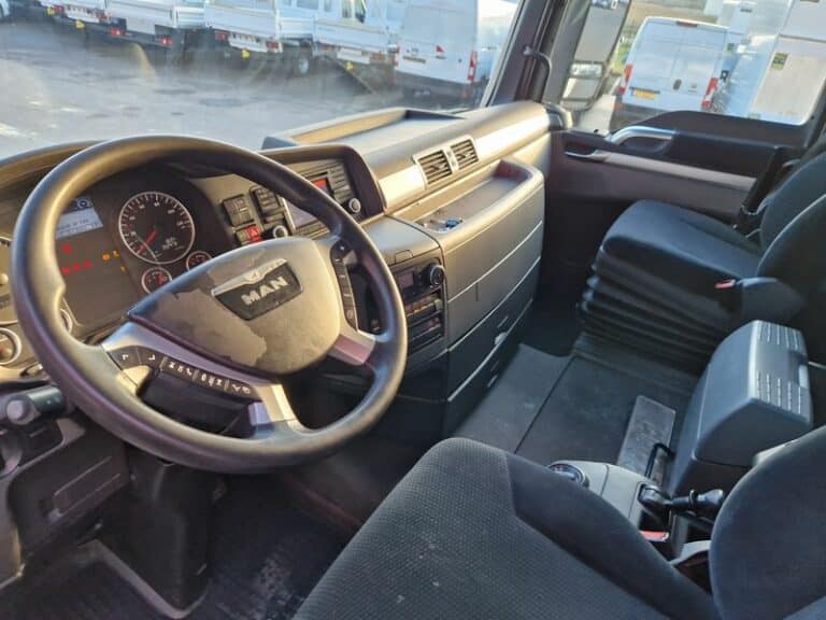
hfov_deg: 73.9
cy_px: 310
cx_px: 413
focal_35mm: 23
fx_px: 549
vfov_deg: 58.9
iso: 125
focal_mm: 5.4
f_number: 1.8
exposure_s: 1/100
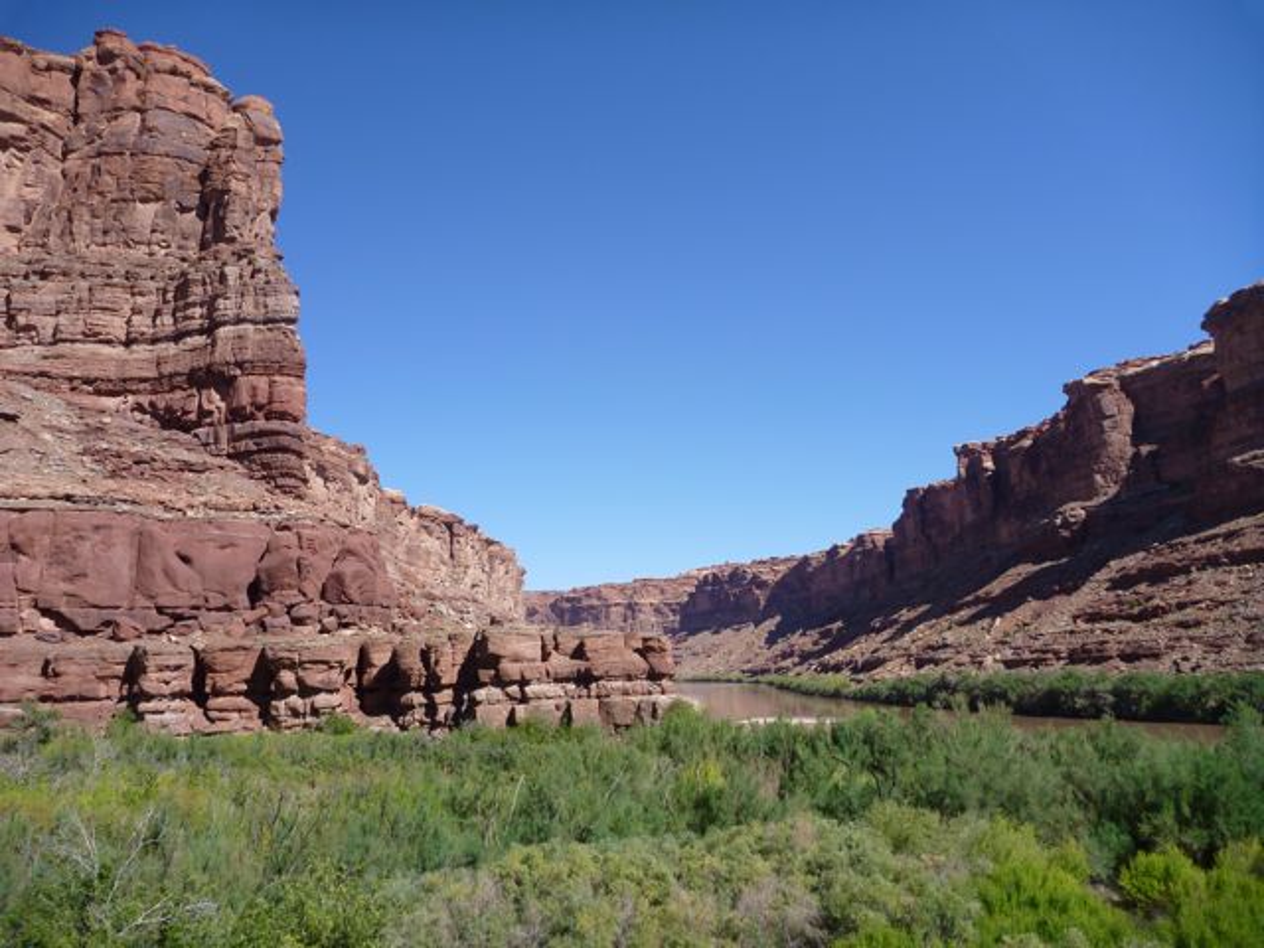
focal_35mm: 28
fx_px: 1022
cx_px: 632
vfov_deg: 49.7
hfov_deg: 63.4
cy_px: 474
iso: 80
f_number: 3.3
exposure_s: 1/640
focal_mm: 4.9
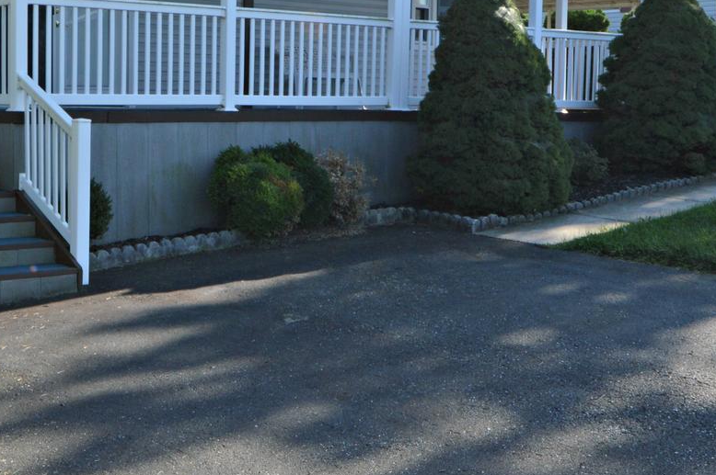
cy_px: 106
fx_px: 1020
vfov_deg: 25.9
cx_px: 167
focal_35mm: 51
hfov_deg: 37.6
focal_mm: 13
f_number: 8
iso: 100
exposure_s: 1/200
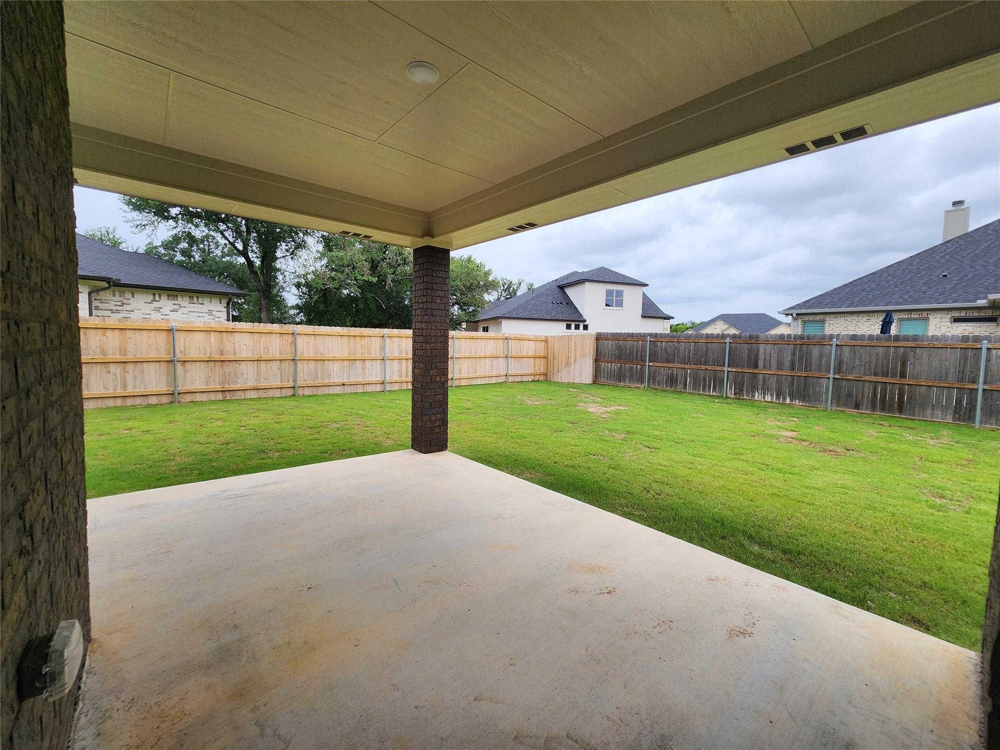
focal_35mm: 13
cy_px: 375
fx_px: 376
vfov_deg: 89.9
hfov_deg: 106.2
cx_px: 500
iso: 50
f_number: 2.2
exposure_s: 1/1151
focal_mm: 2.2
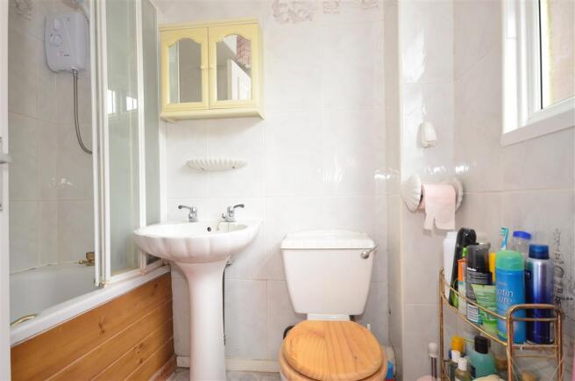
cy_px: 190
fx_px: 287
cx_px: 288
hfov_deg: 90.1
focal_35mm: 18
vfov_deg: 67.1
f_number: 4.5
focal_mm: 12
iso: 200
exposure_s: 1/13
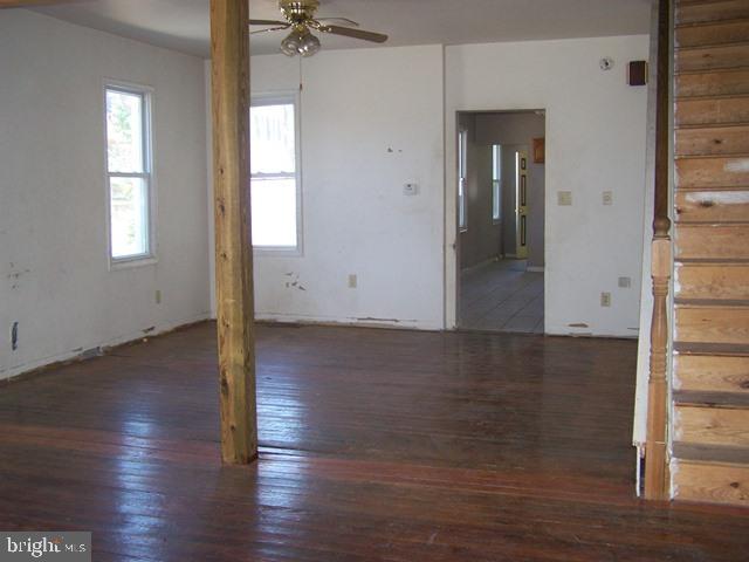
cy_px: 281
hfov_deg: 49.0
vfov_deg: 37.7
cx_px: 374
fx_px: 822
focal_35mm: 38
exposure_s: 1/60
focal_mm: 6.3
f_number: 2.8
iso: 160
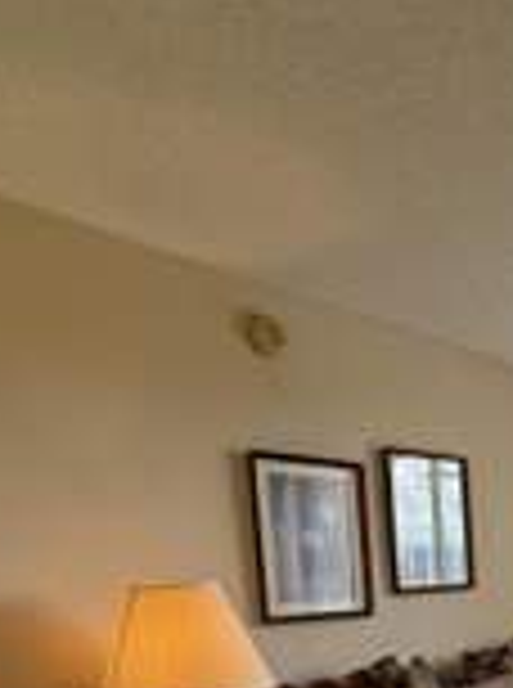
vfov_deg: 38.2
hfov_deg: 27.8
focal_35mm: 44
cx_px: 648
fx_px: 873
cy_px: 690
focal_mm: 2.22
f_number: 2.2
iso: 100
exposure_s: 1/120
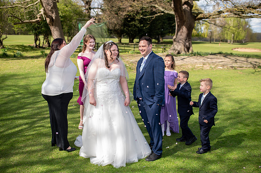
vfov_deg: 37.8
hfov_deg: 54.5
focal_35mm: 35
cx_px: 130
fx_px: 254
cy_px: 86
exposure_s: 1/500
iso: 100
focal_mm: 35
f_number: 2.8
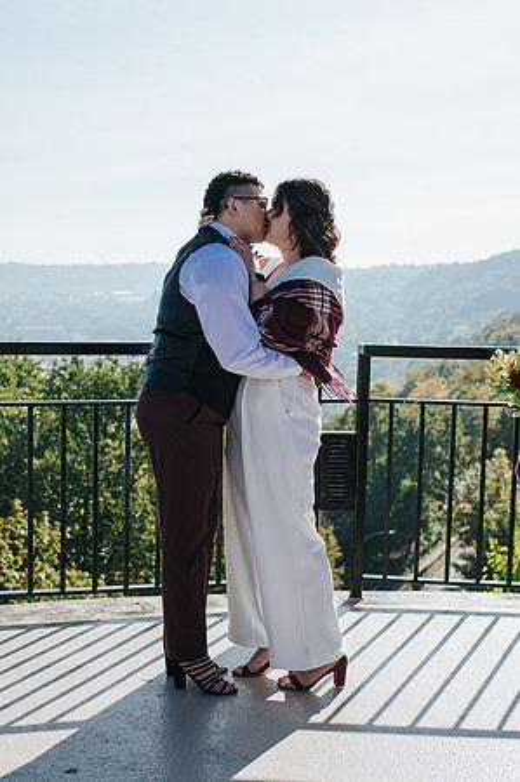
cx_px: 200
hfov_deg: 25.6
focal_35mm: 53
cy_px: 391
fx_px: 1143
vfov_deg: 37.8
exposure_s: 1/1000
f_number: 3.2
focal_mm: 35
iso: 100
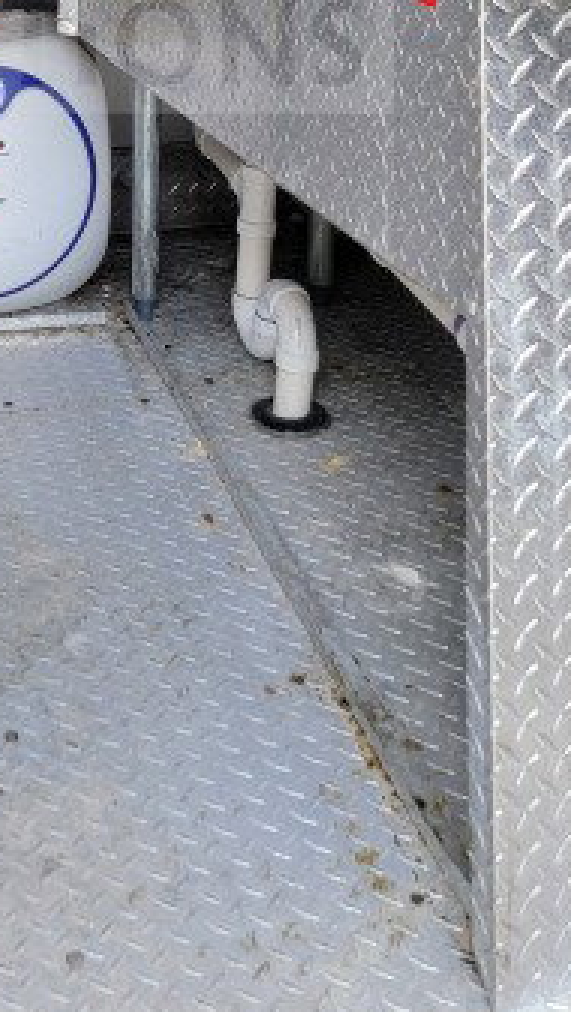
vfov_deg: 29.7
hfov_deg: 18.8
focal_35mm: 63
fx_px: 1693
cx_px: 54
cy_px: -125
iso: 50
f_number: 1.8
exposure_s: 1/120
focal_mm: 6.7
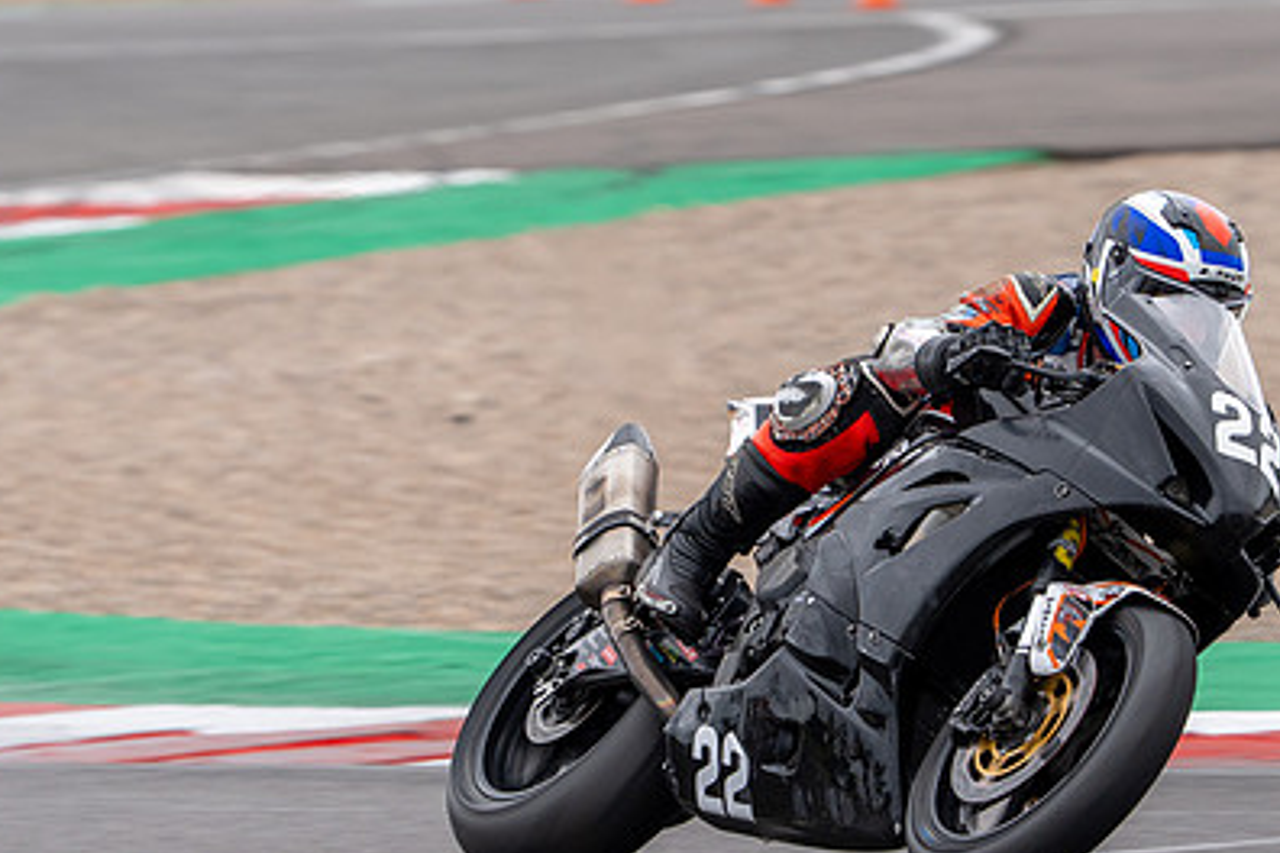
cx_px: 659
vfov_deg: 2.6
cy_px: 545
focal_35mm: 527
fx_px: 18736
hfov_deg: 3.9
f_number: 6.3
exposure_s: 1/400
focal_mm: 288
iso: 400
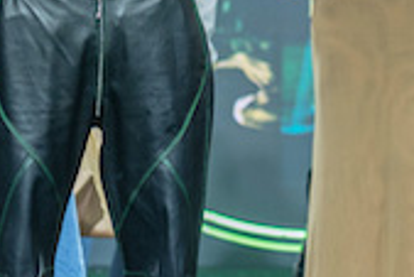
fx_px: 3568
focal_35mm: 310
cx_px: 118
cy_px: -26
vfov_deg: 4.4
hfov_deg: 6.6
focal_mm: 70
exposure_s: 1/200
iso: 640
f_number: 3.5
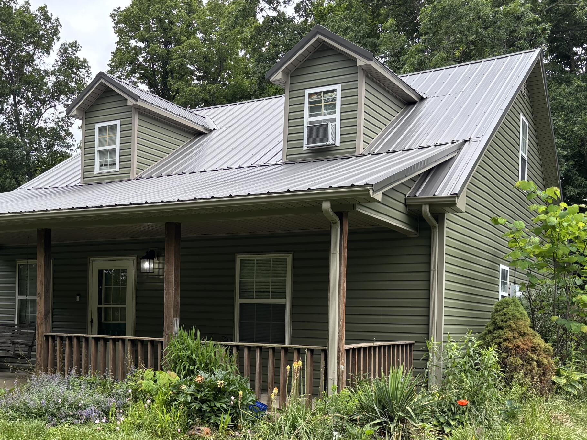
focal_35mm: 43
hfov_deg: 42.6
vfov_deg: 33.0
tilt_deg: -1.6
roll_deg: -2.1
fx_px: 729
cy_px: 322
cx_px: 153
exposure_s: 1/799
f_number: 1.6
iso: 50
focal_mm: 5.96
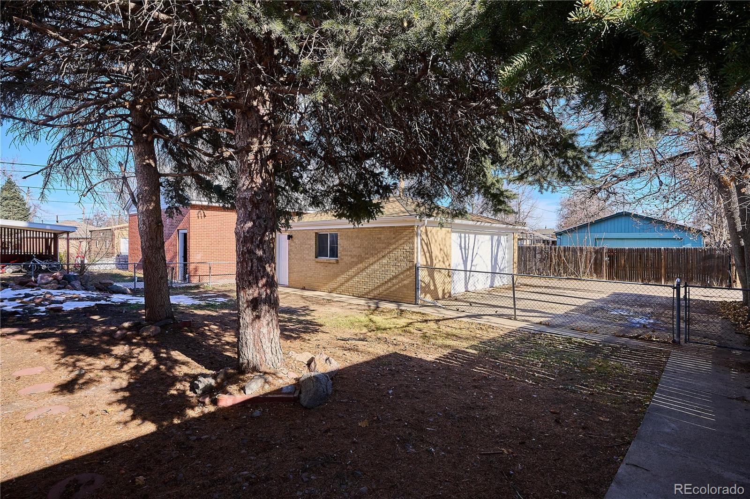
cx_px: 375
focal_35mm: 18
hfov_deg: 91.6
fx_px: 364
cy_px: 250
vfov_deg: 68.9
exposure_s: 1/320
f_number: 10
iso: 400
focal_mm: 17.5
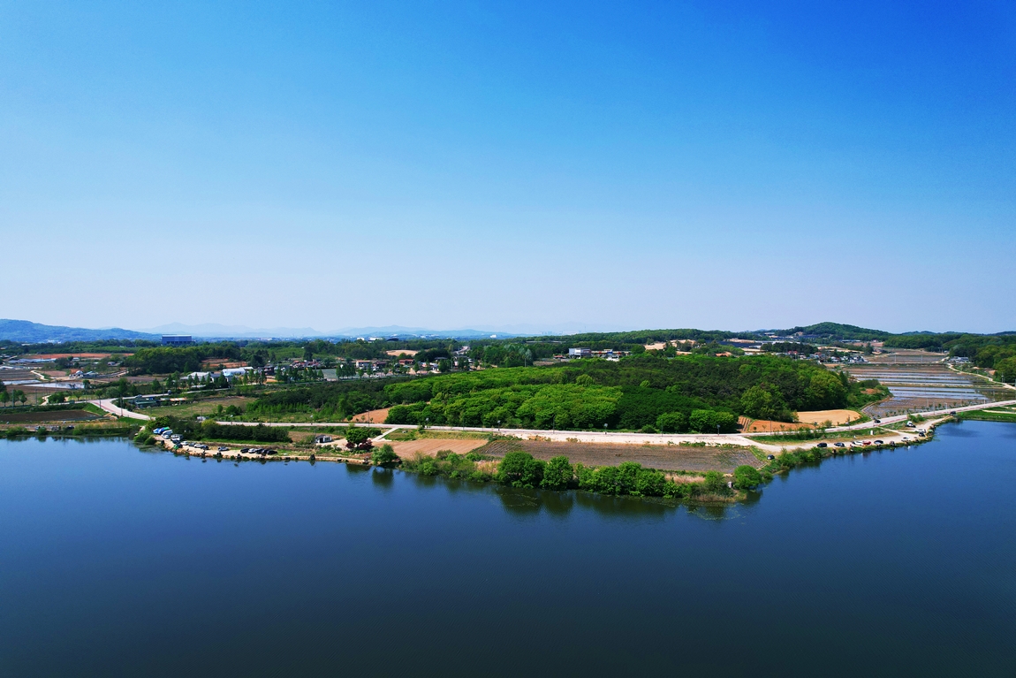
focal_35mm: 22
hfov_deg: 78.6
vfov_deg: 57.2
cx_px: 508
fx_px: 621
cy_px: 339
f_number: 2.8
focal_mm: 8.38
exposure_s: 1/2000
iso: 100
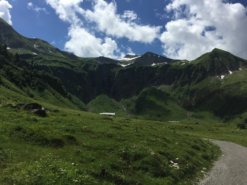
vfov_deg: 48.2
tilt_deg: +12.0
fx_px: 207
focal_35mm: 29
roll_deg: -1.3
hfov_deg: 61.7
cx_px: 124
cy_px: 92
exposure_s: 1/4405
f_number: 2.2
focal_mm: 4.15
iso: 32
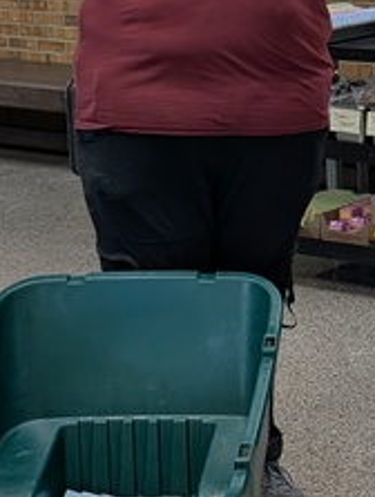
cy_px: 140
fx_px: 1584
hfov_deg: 12.9
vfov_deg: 17.8
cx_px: 535
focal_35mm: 110
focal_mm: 6.9
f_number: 1.68
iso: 106
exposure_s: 1/40
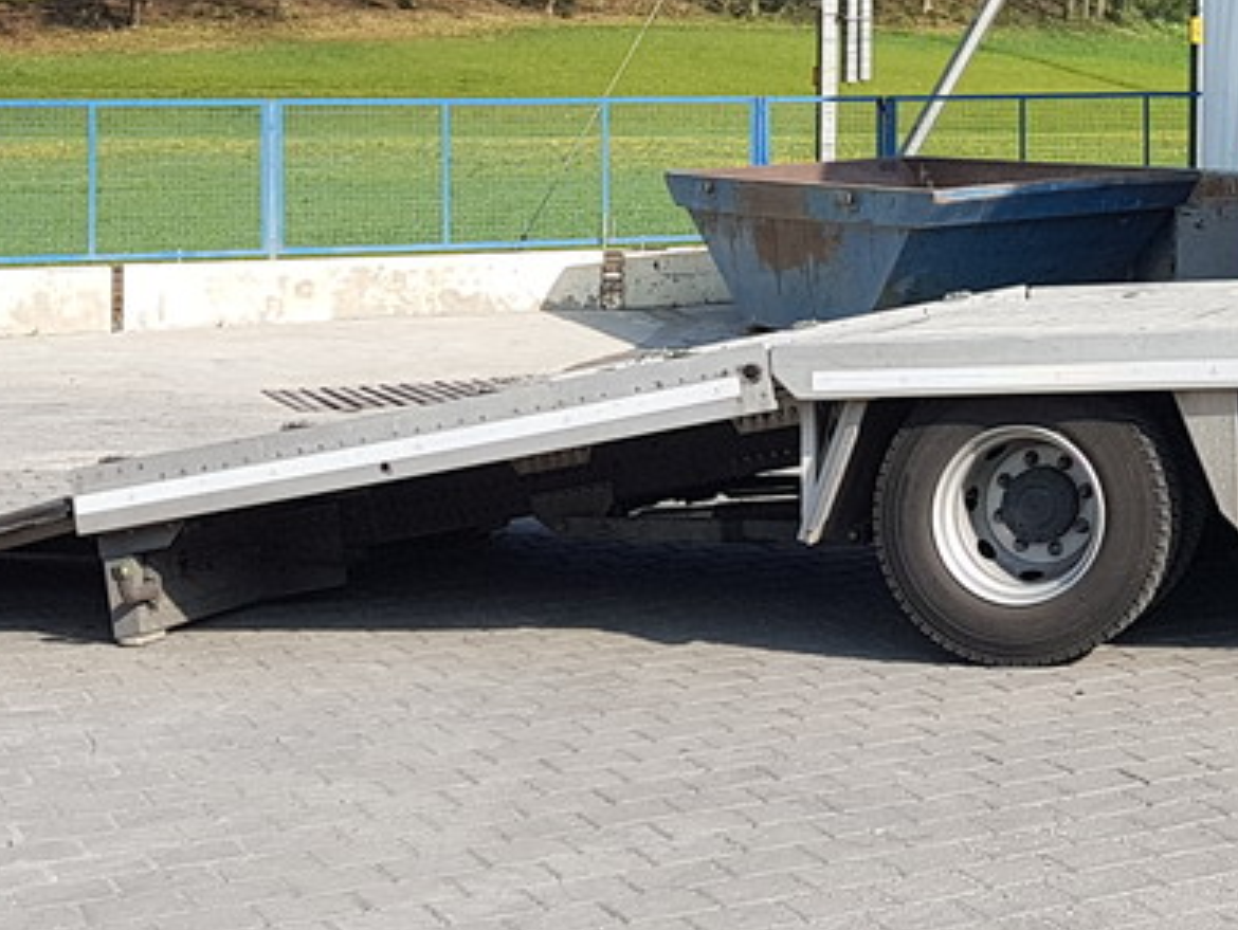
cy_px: -29
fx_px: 2863
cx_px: 1454
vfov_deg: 17.9
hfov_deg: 22.6
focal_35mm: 80
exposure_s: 1/1276
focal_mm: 4.2
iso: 40
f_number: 1.7
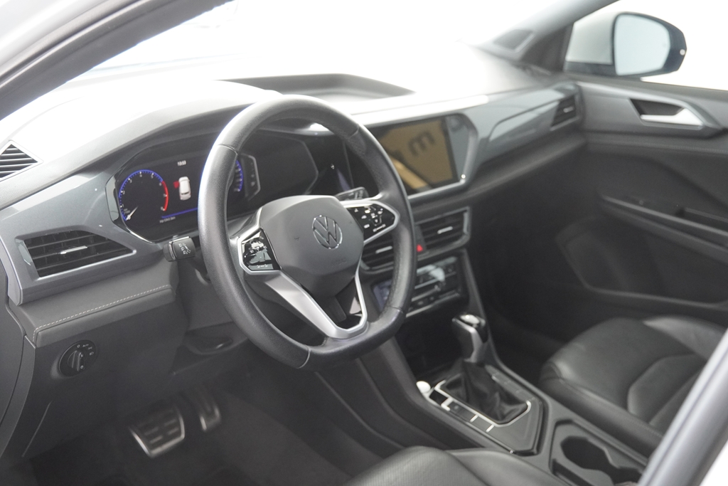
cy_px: 243
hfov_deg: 46.4
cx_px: 364
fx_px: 849
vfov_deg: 31.9
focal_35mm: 42
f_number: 2.8
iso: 2000
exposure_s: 1/160
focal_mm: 28
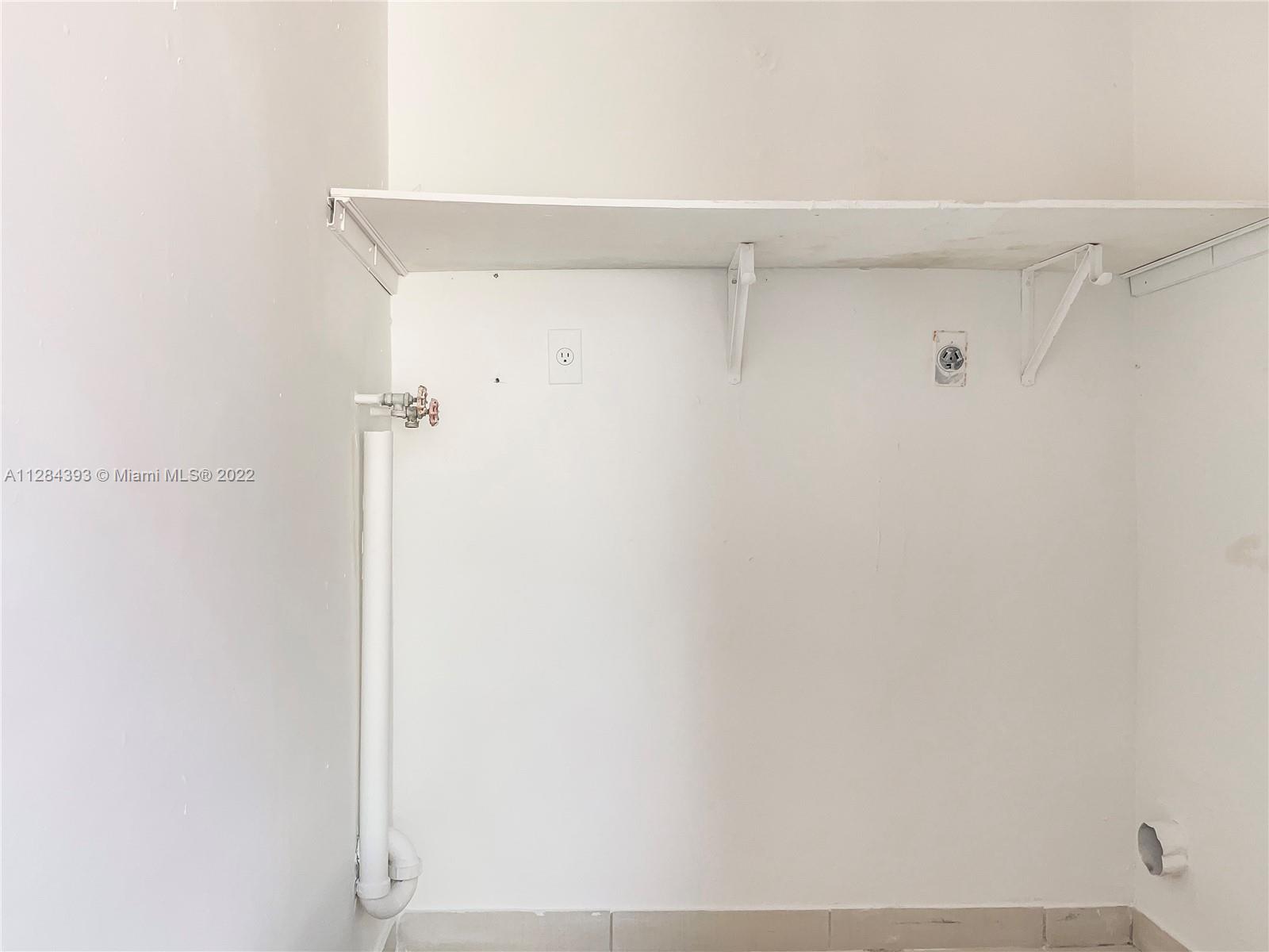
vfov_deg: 48.2
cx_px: 634
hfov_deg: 61.7
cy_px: 476
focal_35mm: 29
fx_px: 1063
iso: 16
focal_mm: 3
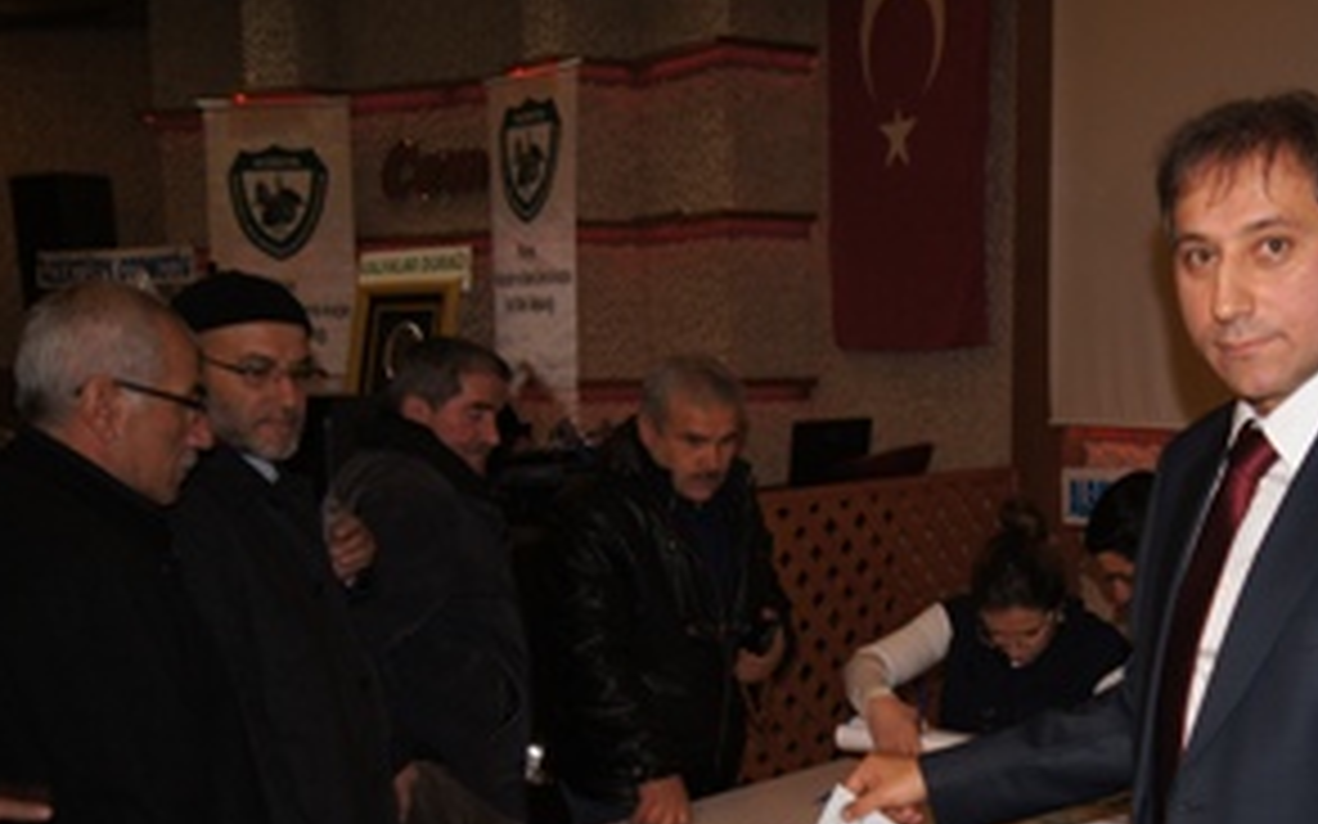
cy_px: 657
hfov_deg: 45.6
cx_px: 990
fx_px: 1508
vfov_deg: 29.8
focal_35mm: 42
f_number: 5.6
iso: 400
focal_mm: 18
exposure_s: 1/60
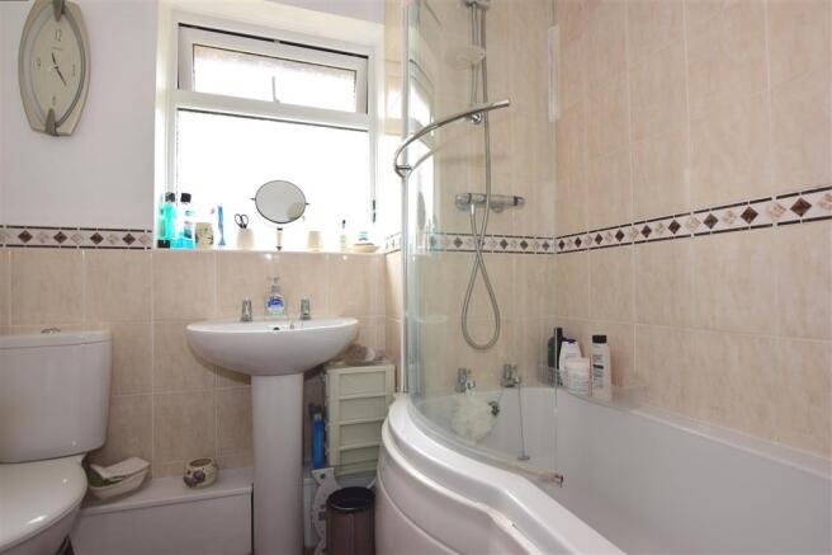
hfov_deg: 100.4
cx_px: 416
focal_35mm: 15
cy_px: 278
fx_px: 347
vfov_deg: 77.3
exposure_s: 1/40
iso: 400
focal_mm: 10
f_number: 5.6
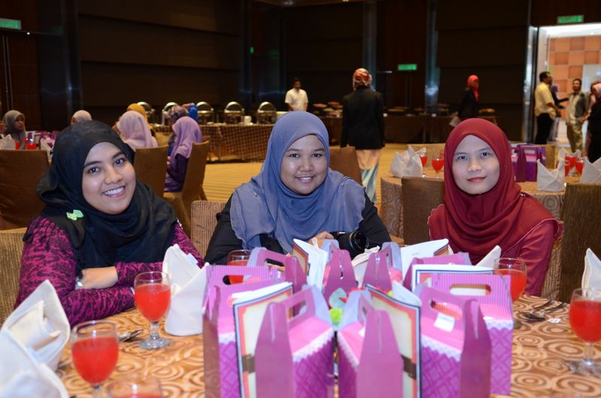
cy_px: 199
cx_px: 300
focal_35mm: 39
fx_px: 650
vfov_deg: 34.1
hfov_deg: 49.6
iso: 1250
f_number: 2.8
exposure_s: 1/60
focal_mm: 26
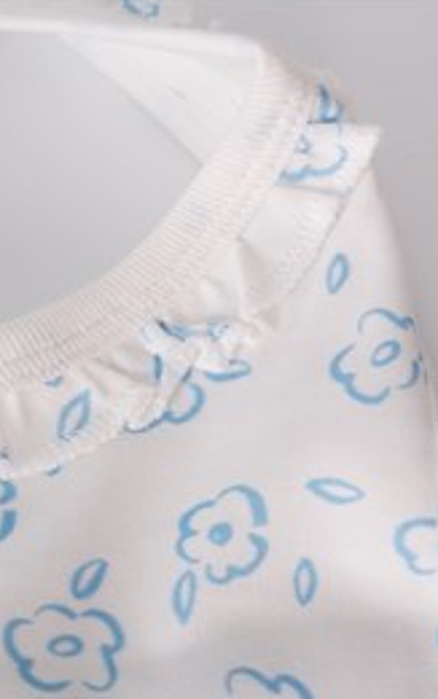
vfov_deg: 24.9
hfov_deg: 15.7
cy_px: 350
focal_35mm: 83
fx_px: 1582
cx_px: 142
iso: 640
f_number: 8
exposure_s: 1/125
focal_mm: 35
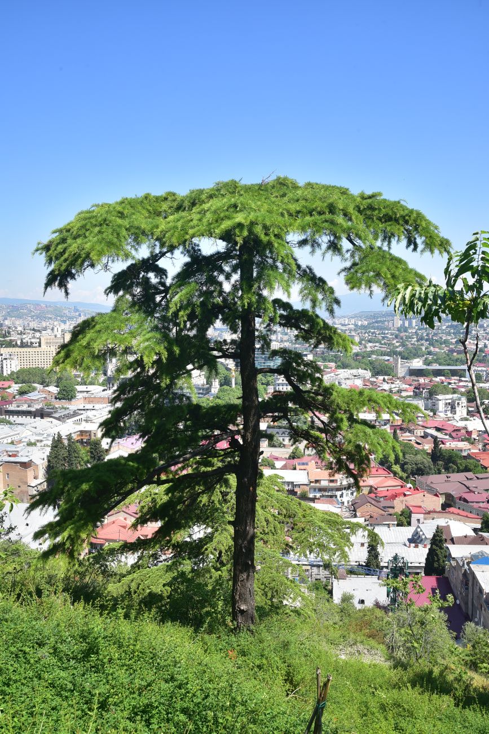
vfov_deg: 39.6
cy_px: 367
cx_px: 244
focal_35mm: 50
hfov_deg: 27.0
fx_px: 1018
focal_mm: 50
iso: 400
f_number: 13
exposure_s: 1/200
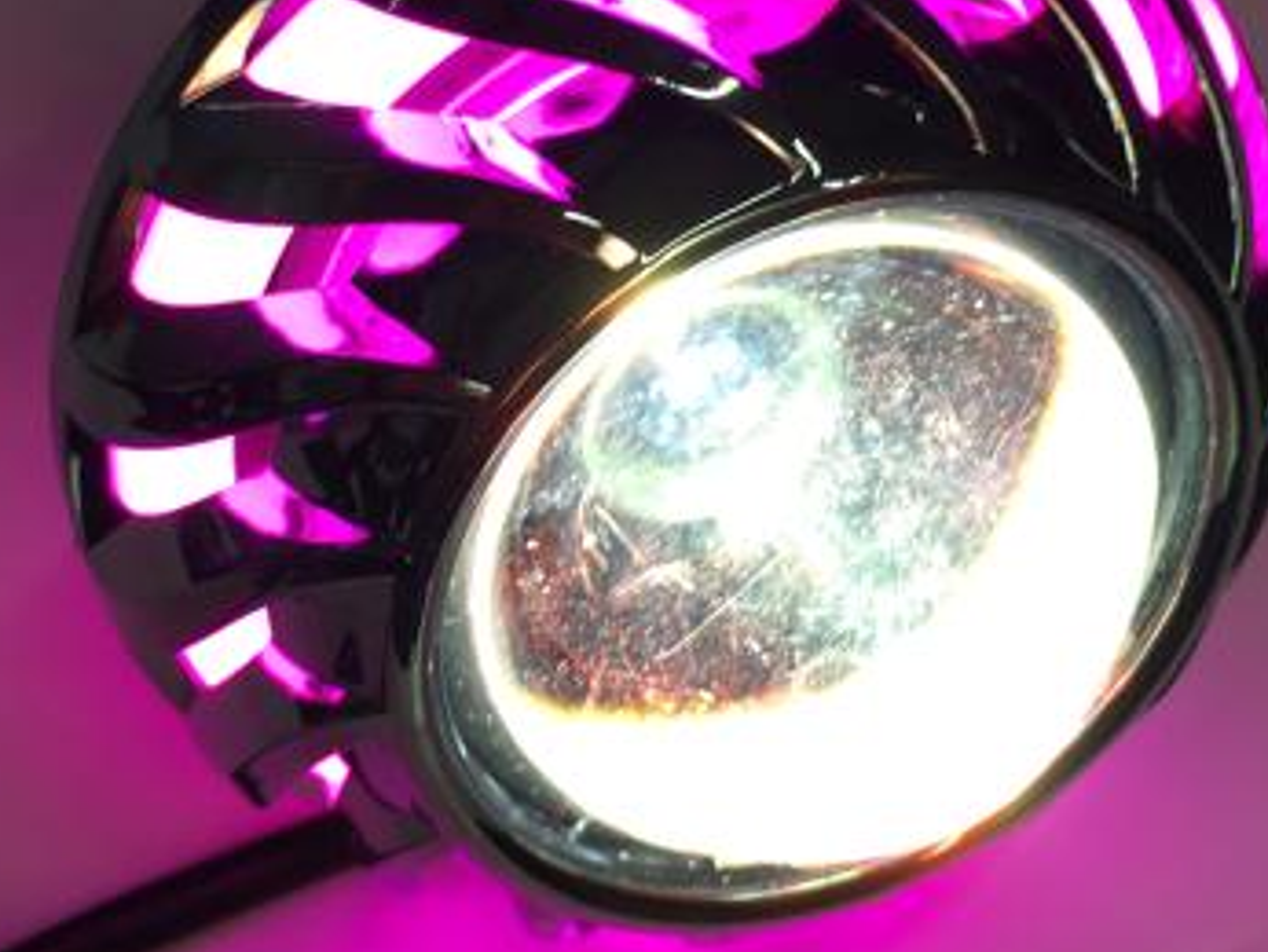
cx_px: 469
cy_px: 260
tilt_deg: -55.8
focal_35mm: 67
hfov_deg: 28.8
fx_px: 2456
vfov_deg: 21.8
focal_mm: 4.15
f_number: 2.2
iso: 25
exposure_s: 1/60
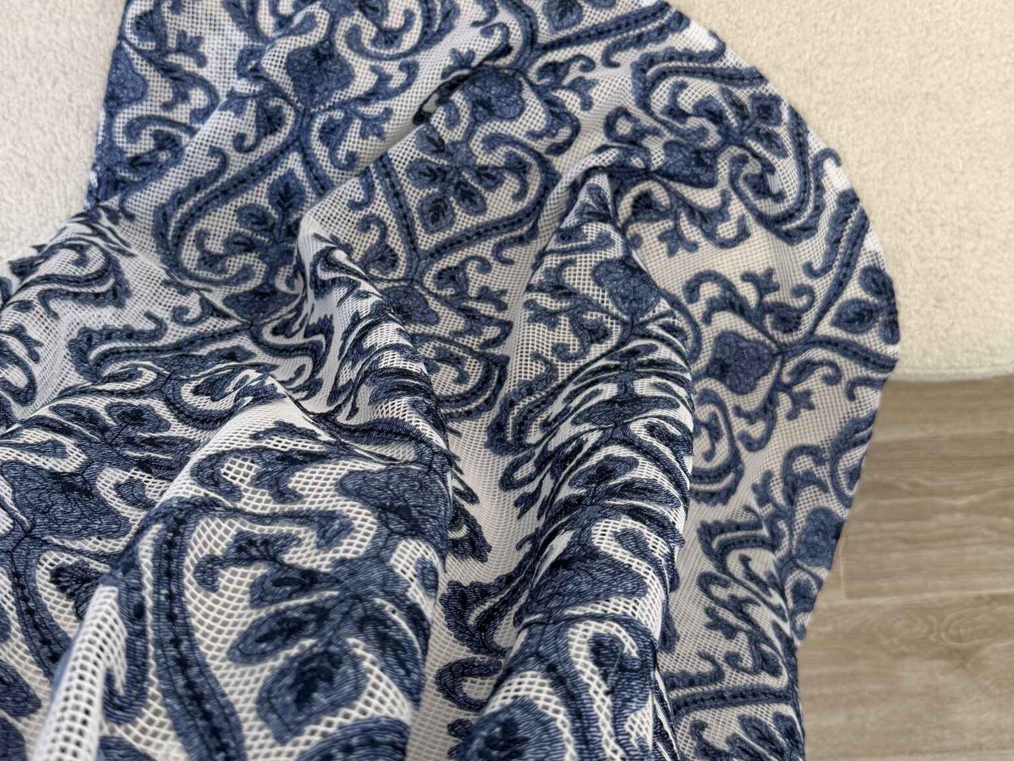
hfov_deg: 46.7
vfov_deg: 35.7
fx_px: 1172
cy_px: 277
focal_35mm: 40
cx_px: 440
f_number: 1.78
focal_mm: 6.76
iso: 64
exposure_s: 1/121
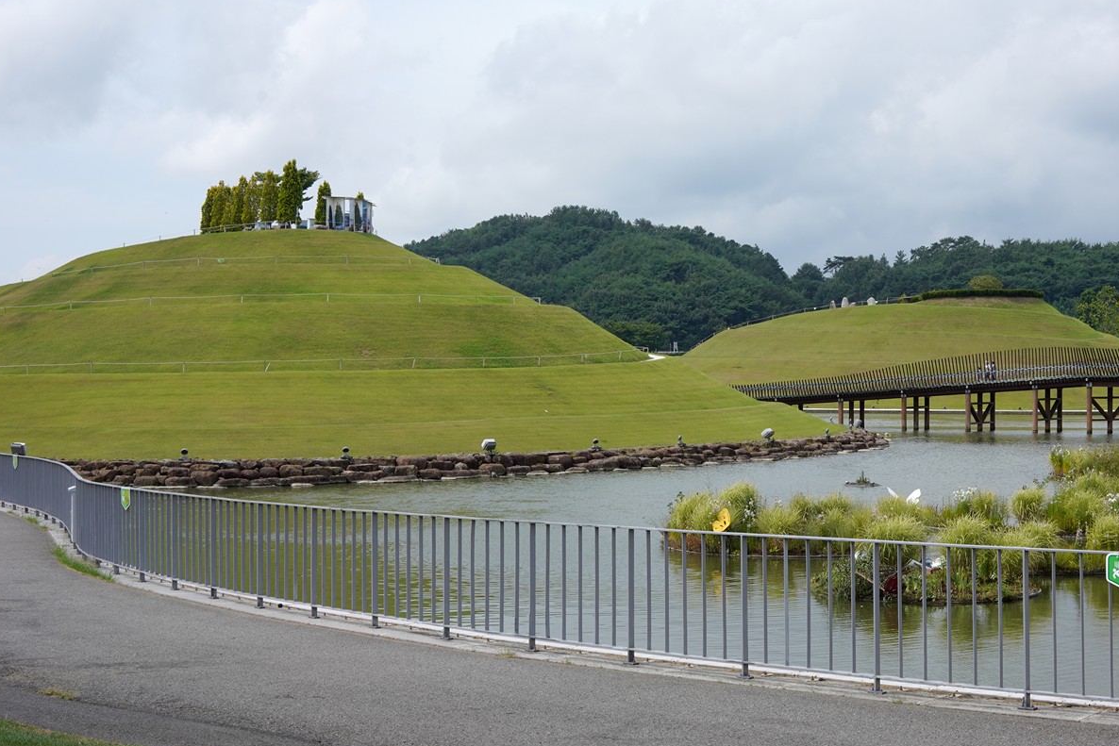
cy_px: 333
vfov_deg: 23.0
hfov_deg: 33.6
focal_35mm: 59
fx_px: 1834
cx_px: 754
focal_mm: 35
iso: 100
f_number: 14
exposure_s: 1/100
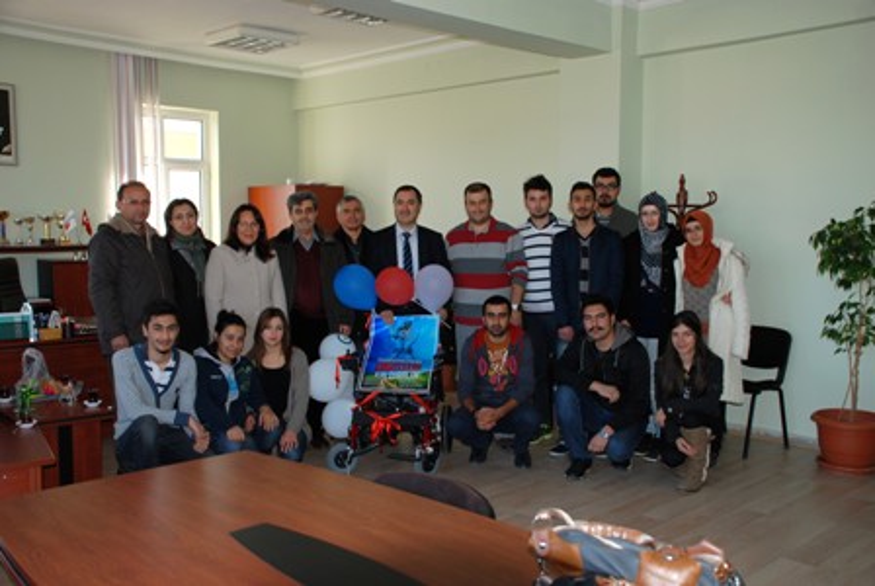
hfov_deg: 57.2
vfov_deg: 40.1
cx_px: 438
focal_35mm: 33
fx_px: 803
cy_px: 293
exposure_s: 1/60
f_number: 3.8
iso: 125
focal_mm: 22
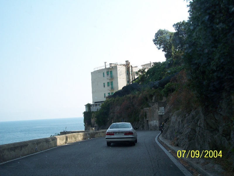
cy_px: 88
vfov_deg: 37.7
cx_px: 117
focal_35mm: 38
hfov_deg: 49.0
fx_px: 257
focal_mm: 8
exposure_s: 1/350
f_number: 4.8
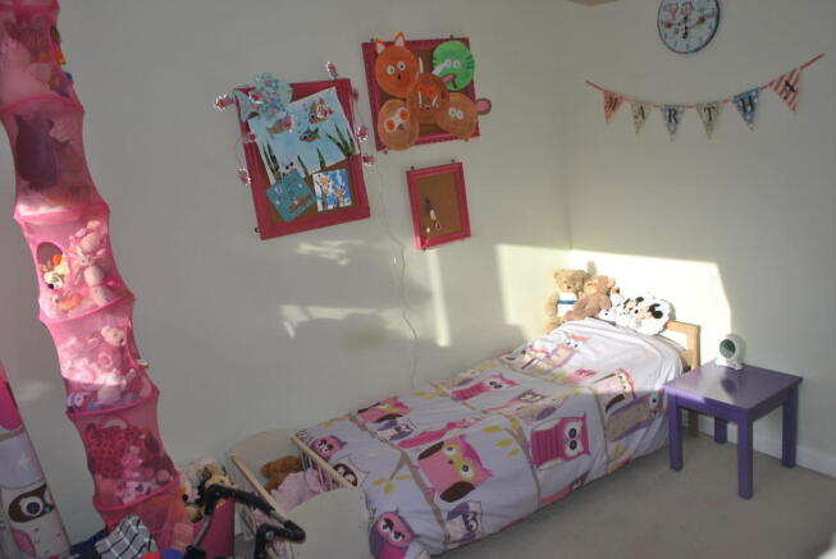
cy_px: 280
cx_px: 418
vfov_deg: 48.0
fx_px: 628
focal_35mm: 27
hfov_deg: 67.3
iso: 100
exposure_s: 1/200
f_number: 7.1
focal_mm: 18
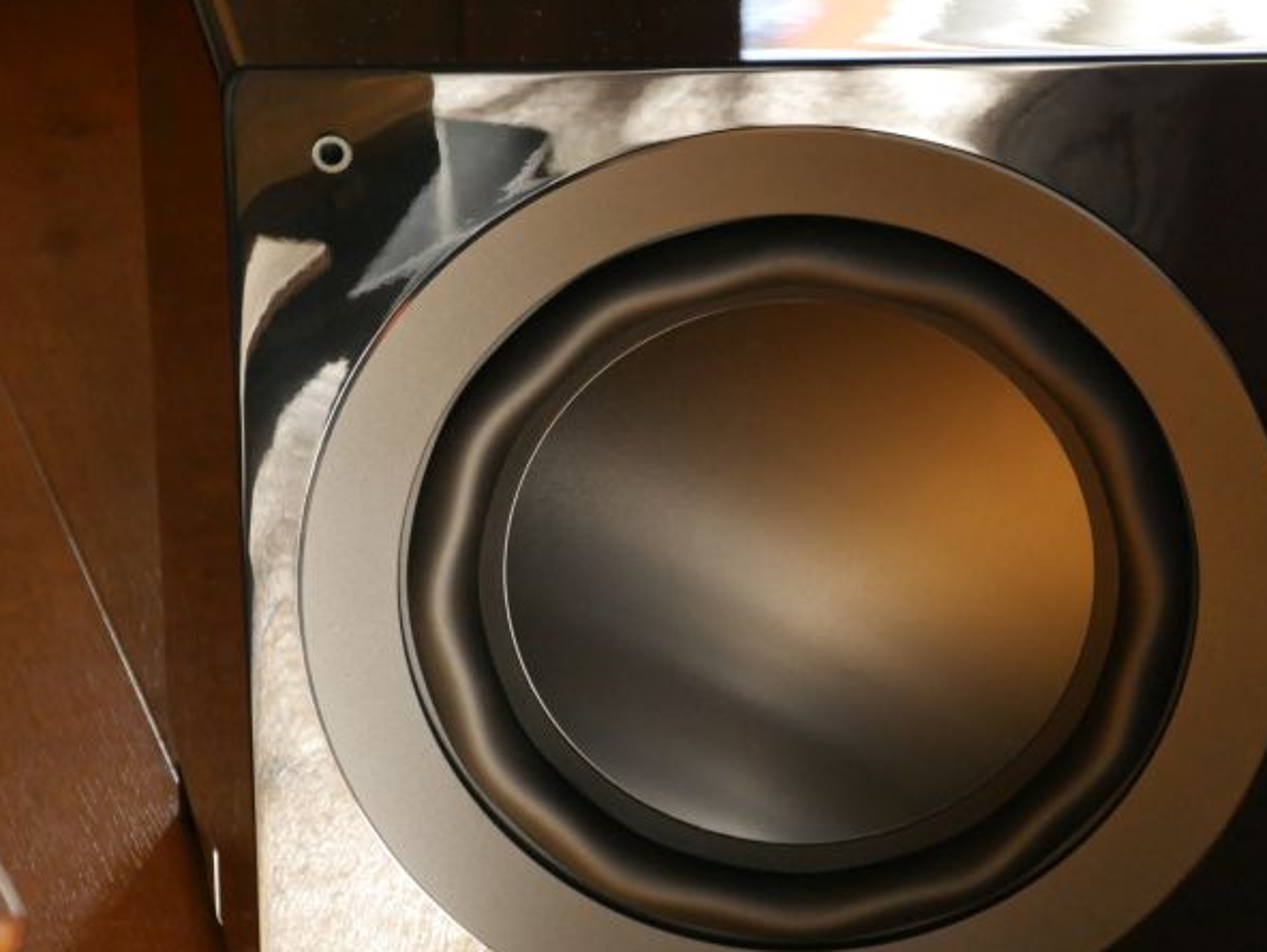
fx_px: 8315
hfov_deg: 8.7
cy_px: 542
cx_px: 833
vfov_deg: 6.6
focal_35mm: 227
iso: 1600
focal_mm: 84
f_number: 5.4
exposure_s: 1/200
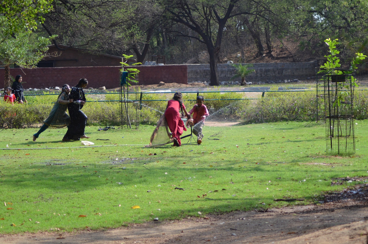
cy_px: 122
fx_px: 1194
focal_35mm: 117
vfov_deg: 11.7
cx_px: 184
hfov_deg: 17.5
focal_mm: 78
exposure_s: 1/5000
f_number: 4
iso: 1000
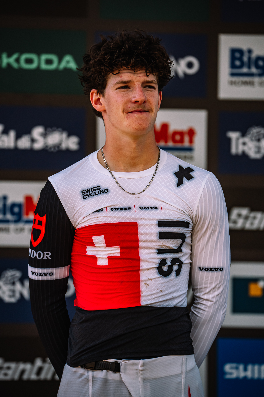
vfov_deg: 7.2
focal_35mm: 288
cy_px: 198
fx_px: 3168
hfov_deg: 4.8
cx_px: 132
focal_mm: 288
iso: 1250
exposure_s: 1/3200
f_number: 4.5
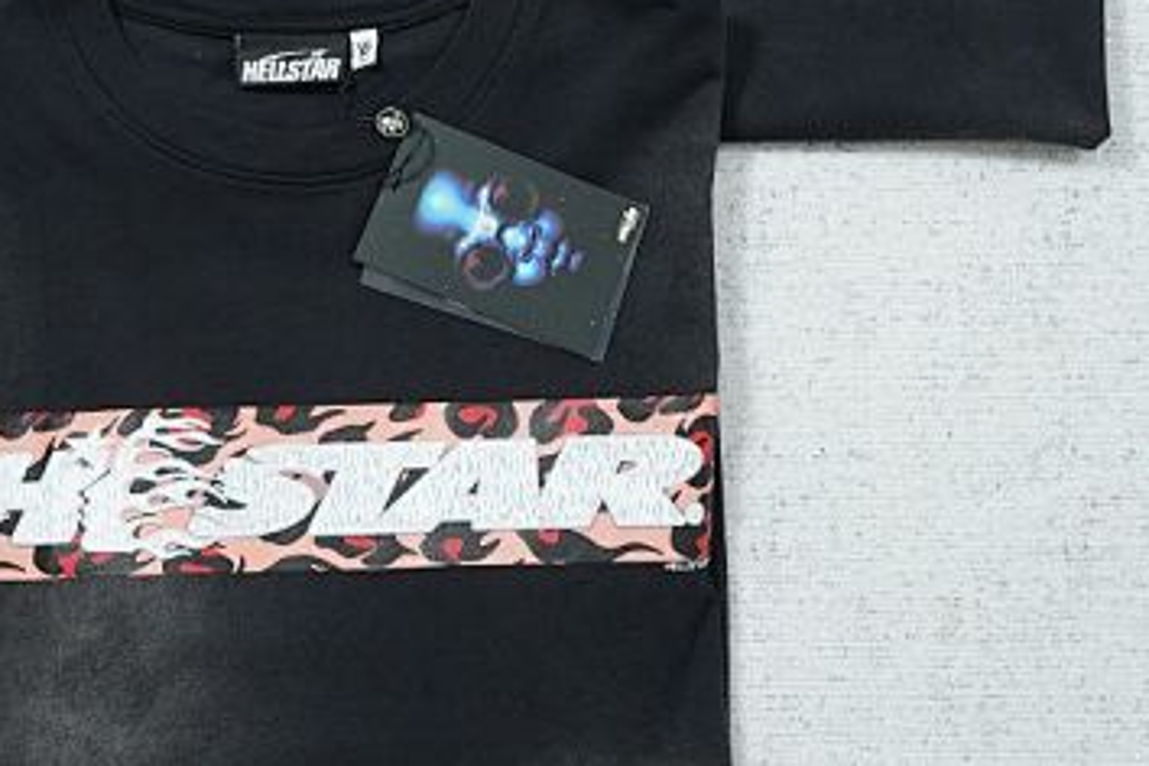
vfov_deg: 17.0
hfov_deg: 25.4
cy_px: 50
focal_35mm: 79
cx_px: 305
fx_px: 2521
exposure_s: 1/100
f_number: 10
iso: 1600
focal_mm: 35
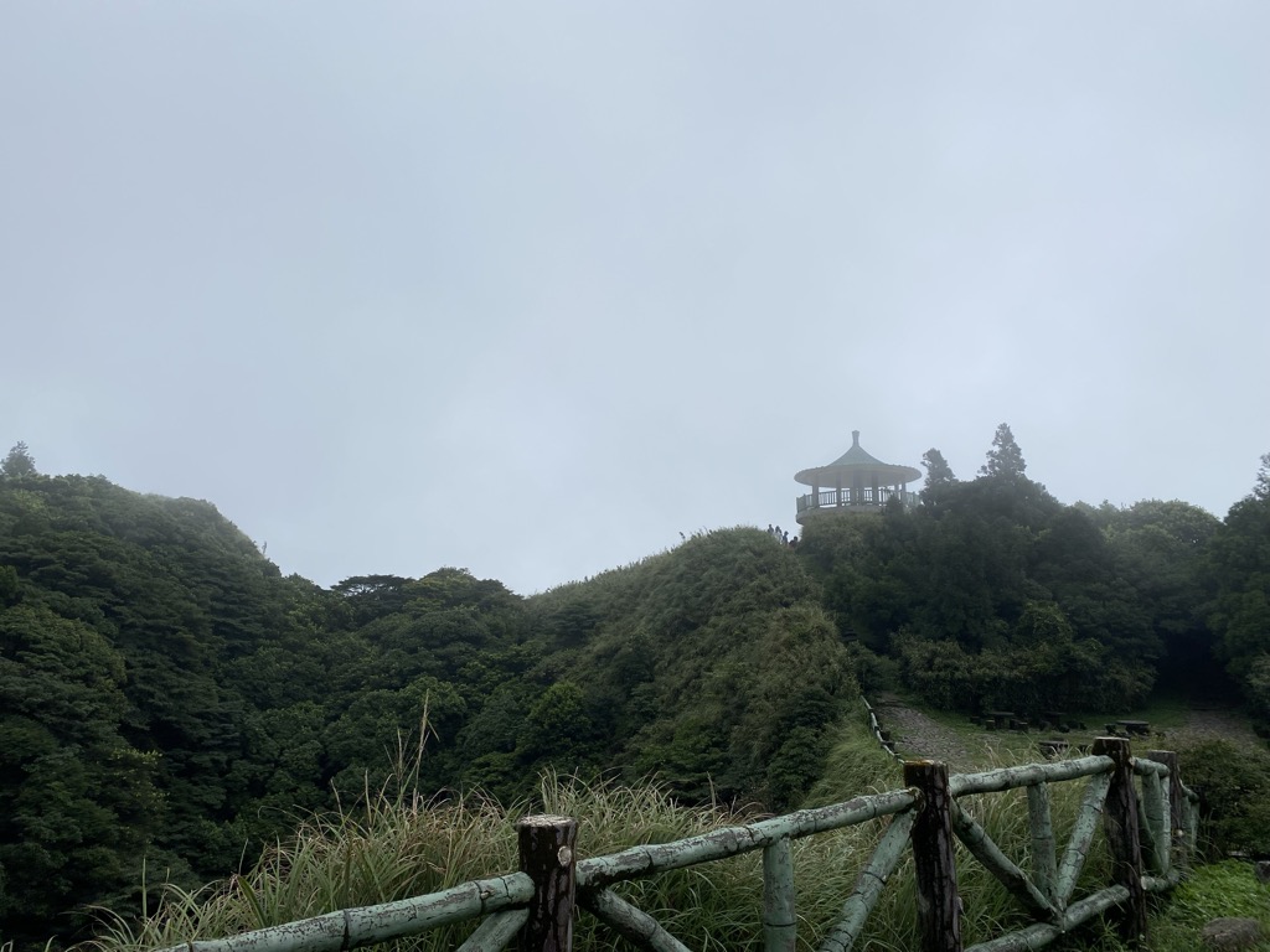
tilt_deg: +10.8
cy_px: 476
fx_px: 954
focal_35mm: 26
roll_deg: -1.3
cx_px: 635
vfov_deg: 53.1
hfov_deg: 67.3
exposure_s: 1/6061
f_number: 1.8
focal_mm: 4.25
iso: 32
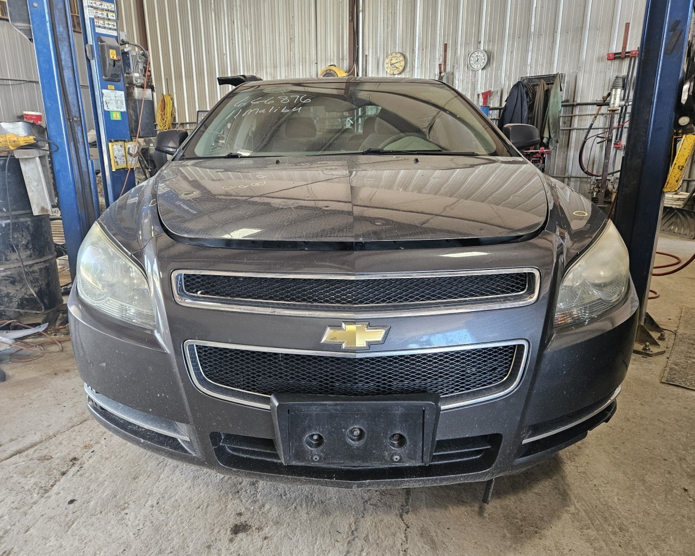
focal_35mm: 24
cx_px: 336
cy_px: 278
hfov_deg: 70.3
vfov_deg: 58.8
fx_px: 494
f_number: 1.8
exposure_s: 1/120
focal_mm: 5.4
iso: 320
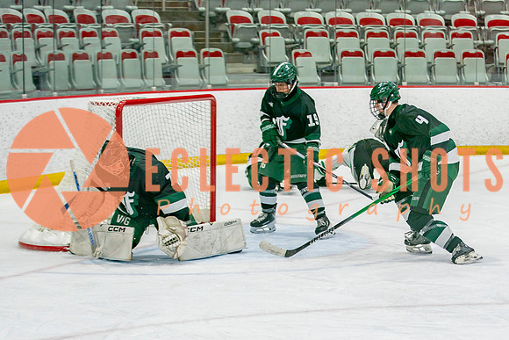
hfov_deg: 15.3
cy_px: 284
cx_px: 397
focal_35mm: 133
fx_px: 1884
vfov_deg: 10.3
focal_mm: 75
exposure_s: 1/640
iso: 400
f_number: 3.2
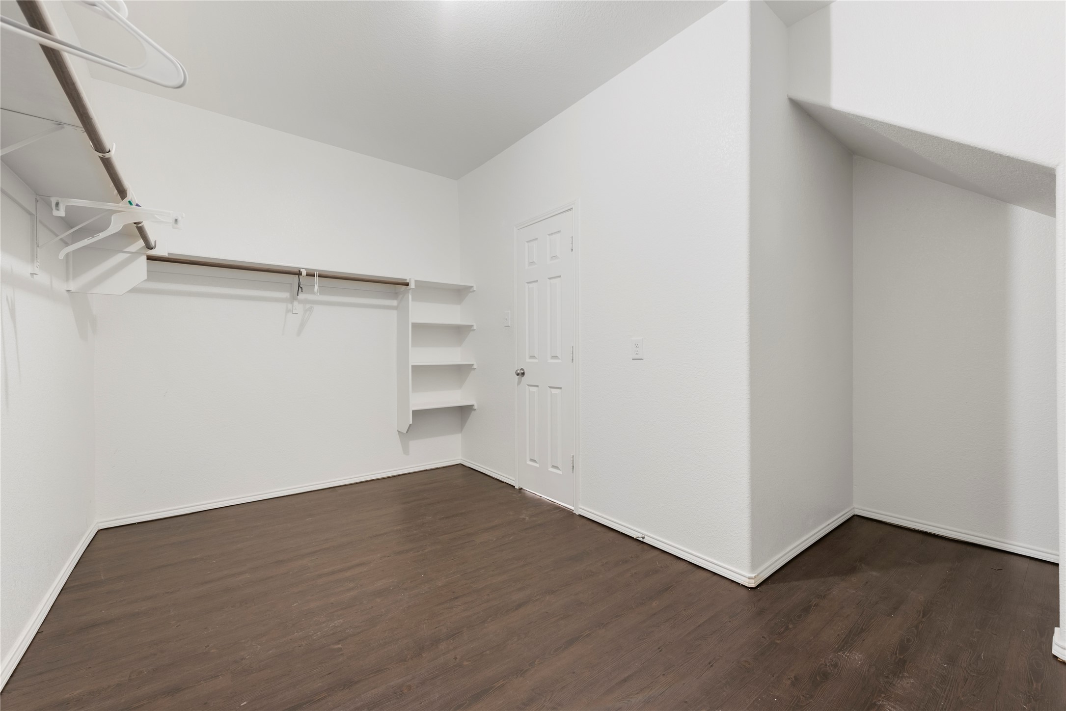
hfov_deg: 104.2
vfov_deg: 81.2
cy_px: 356
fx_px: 415
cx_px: 533
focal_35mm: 14
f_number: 8
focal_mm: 14
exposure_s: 1/10
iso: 400
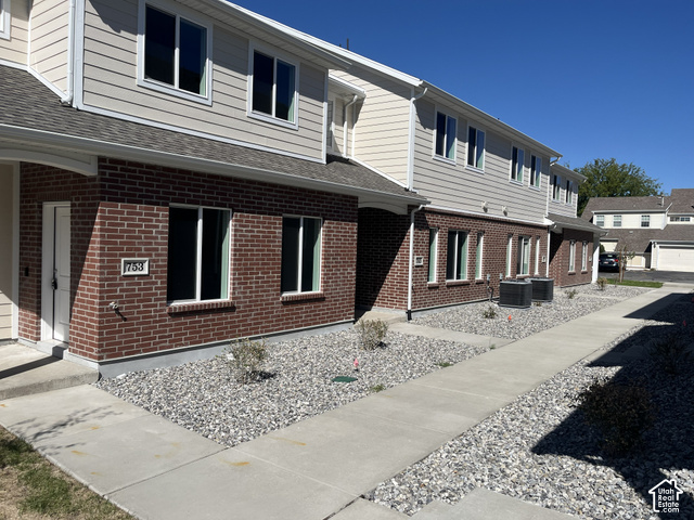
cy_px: 260
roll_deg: -2.4
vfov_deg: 53.1
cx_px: 347
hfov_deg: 67.3
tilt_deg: -3.6
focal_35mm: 26
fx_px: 521
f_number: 1.6
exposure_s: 1/5848
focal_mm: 5.1
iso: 50
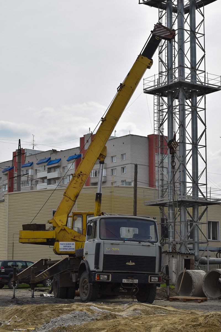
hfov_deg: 21.6
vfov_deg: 31.9
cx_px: 110
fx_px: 580
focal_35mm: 63
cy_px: 166
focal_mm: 42
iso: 200
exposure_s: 1/400
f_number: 10
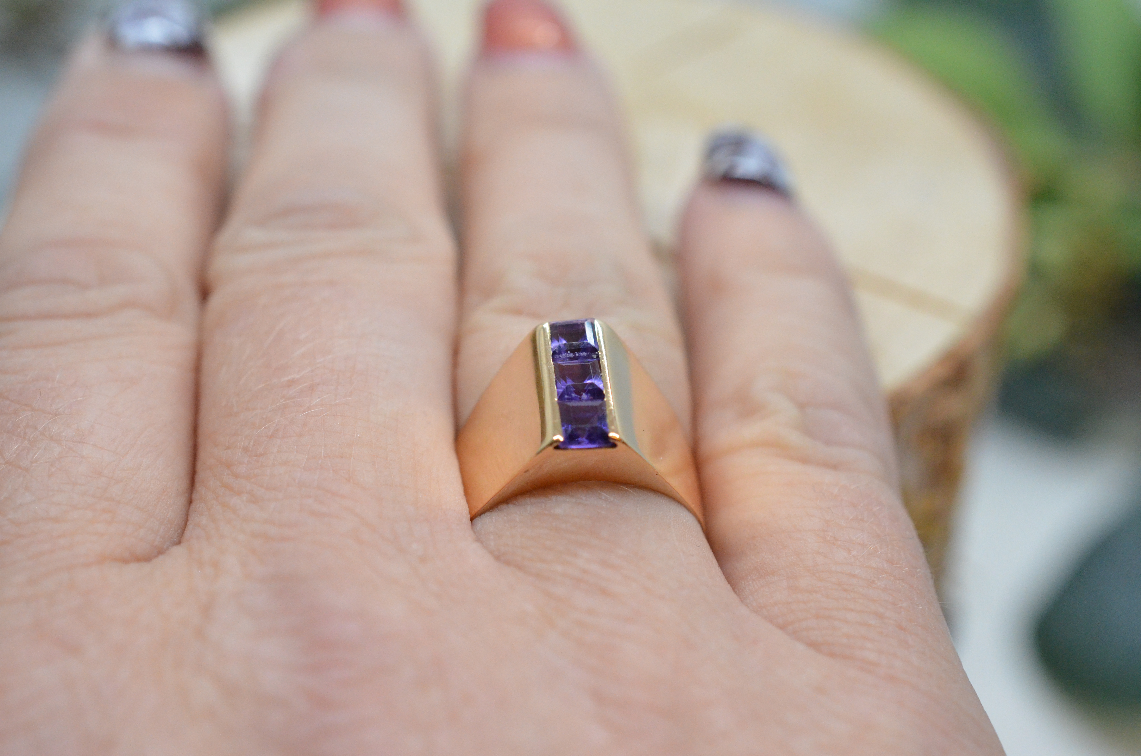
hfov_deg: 33.5
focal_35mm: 60
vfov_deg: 22.5
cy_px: 378
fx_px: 1898
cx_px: 570
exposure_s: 1/1000
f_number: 6.3
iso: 3200
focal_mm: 40
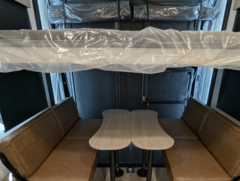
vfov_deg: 59.9
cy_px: 120
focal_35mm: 22
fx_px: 153
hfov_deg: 76.1
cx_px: 131
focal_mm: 2.35
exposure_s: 1/50
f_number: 2.2
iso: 199
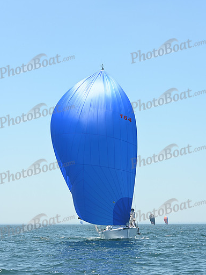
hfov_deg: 13.6
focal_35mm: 109
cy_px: 135
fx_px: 865
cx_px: 103
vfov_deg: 18.0
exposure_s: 1/1000
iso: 320
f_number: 7.1
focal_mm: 100
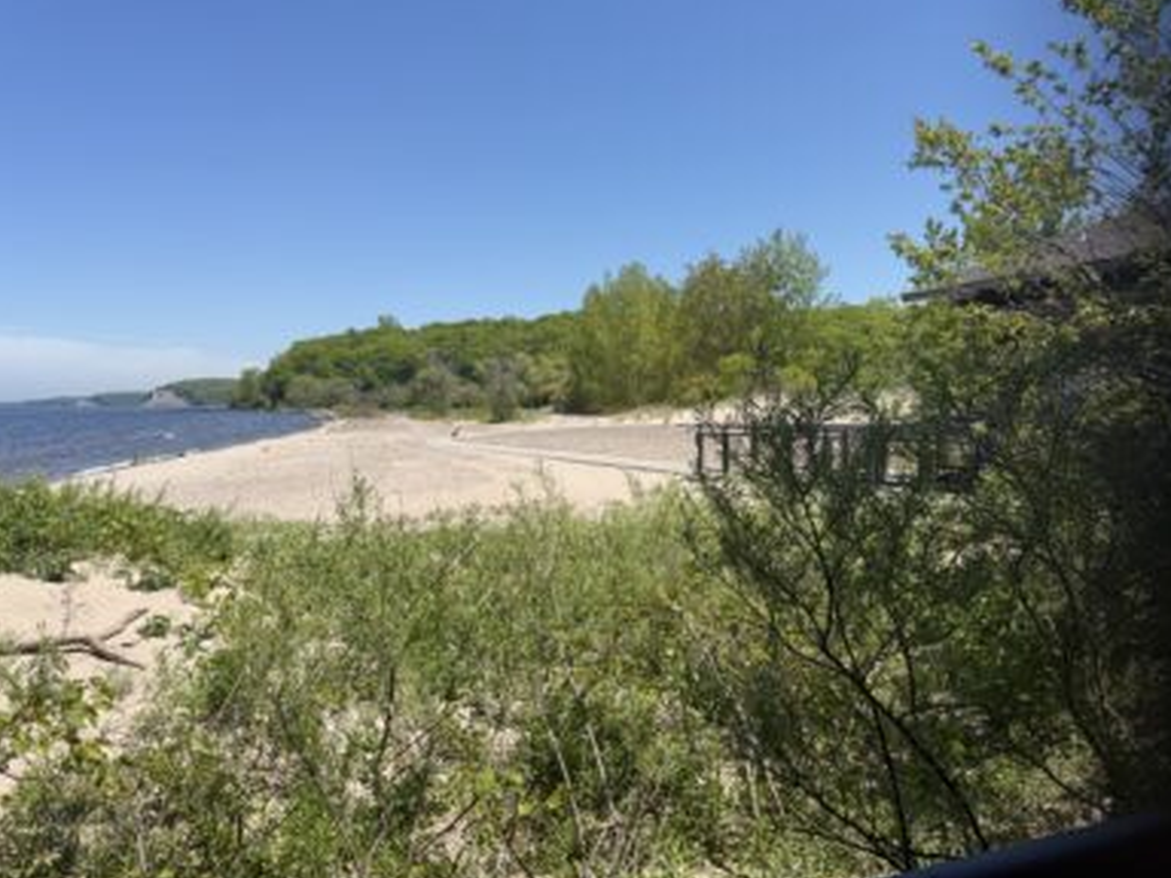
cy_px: 442
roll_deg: +0.7
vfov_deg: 54.9
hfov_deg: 69.4
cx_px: 598
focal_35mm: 25
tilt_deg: -2.7
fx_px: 846
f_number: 1.78
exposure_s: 1/4405
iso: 80
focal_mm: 6.76
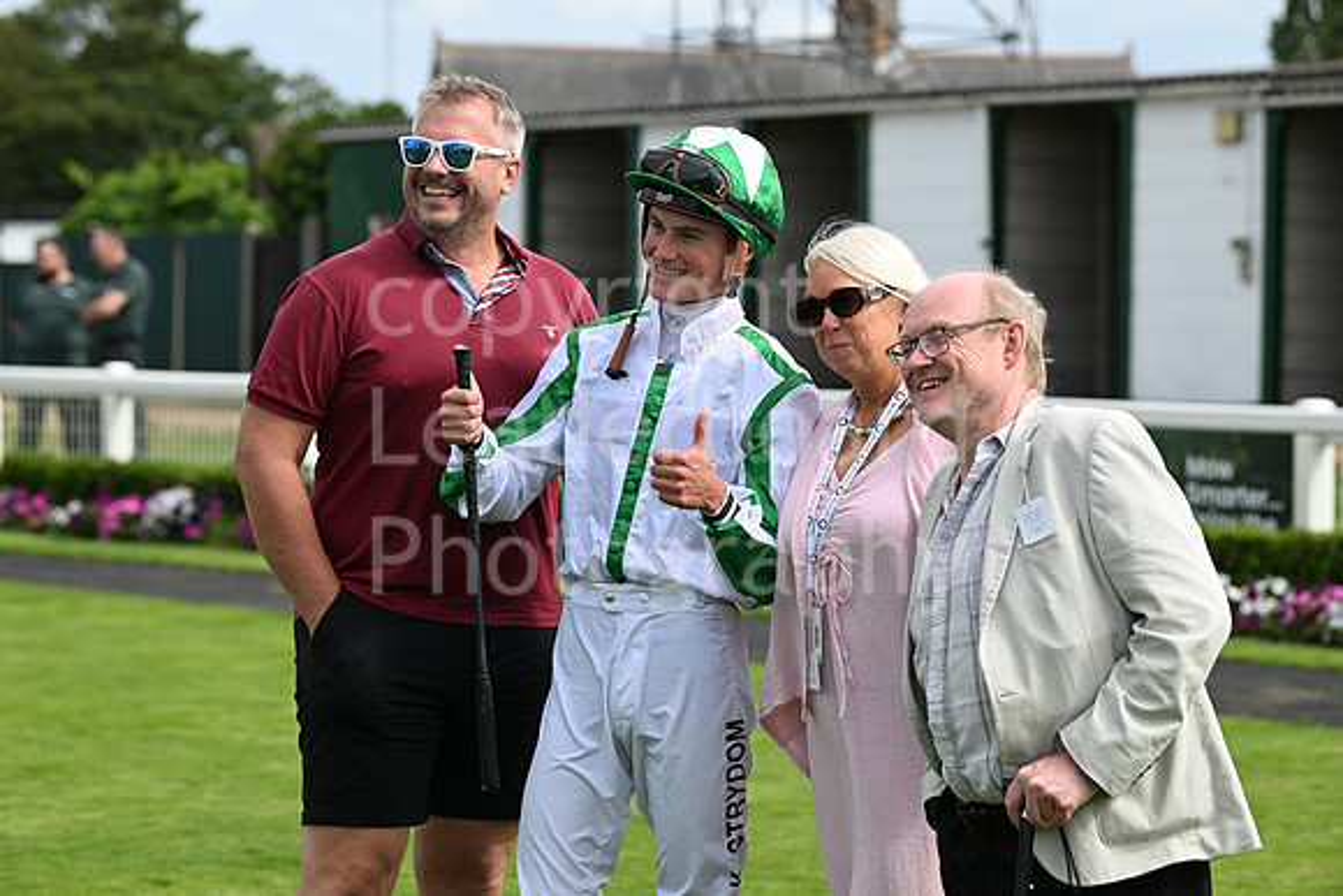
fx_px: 4478
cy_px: 448
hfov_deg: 17.1
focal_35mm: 120
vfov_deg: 11.4
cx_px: 672
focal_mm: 120
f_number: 5
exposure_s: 1/2500
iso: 500
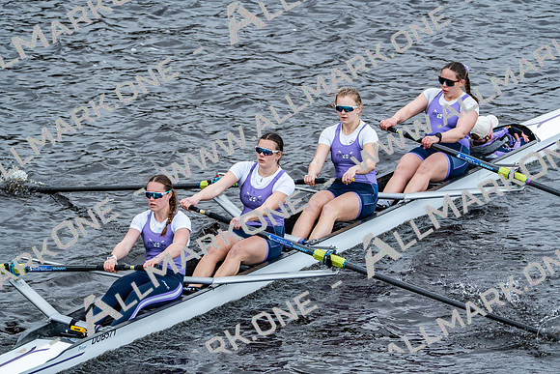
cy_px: 187
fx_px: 7032
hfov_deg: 4.6
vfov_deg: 3.0
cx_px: 280
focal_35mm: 452
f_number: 6.3
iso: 1600
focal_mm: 452
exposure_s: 1/1250
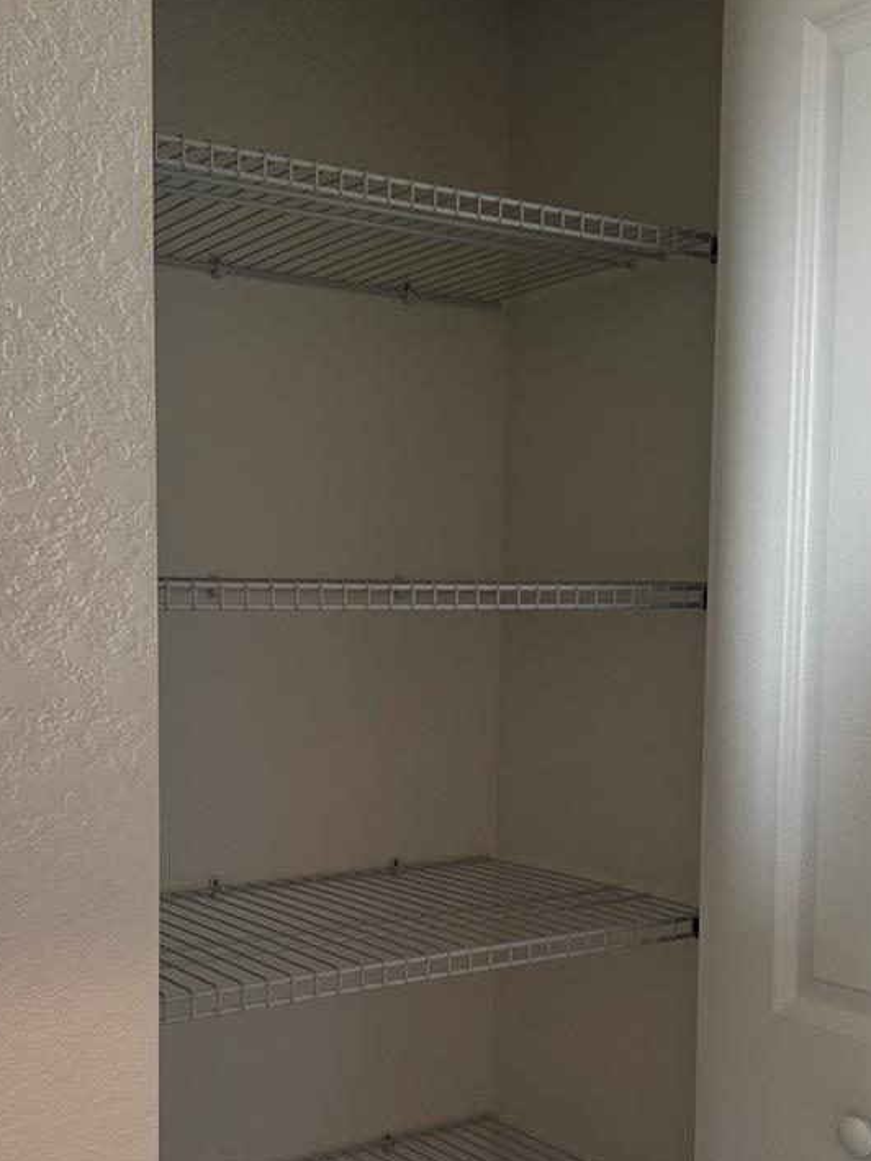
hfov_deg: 32.8
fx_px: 1476
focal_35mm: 44
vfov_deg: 42.6
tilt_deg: -3.2
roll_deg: -0.5
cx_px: 372
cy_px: 735
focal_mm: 5.7
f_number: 1.5
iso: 100
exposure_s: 1/60
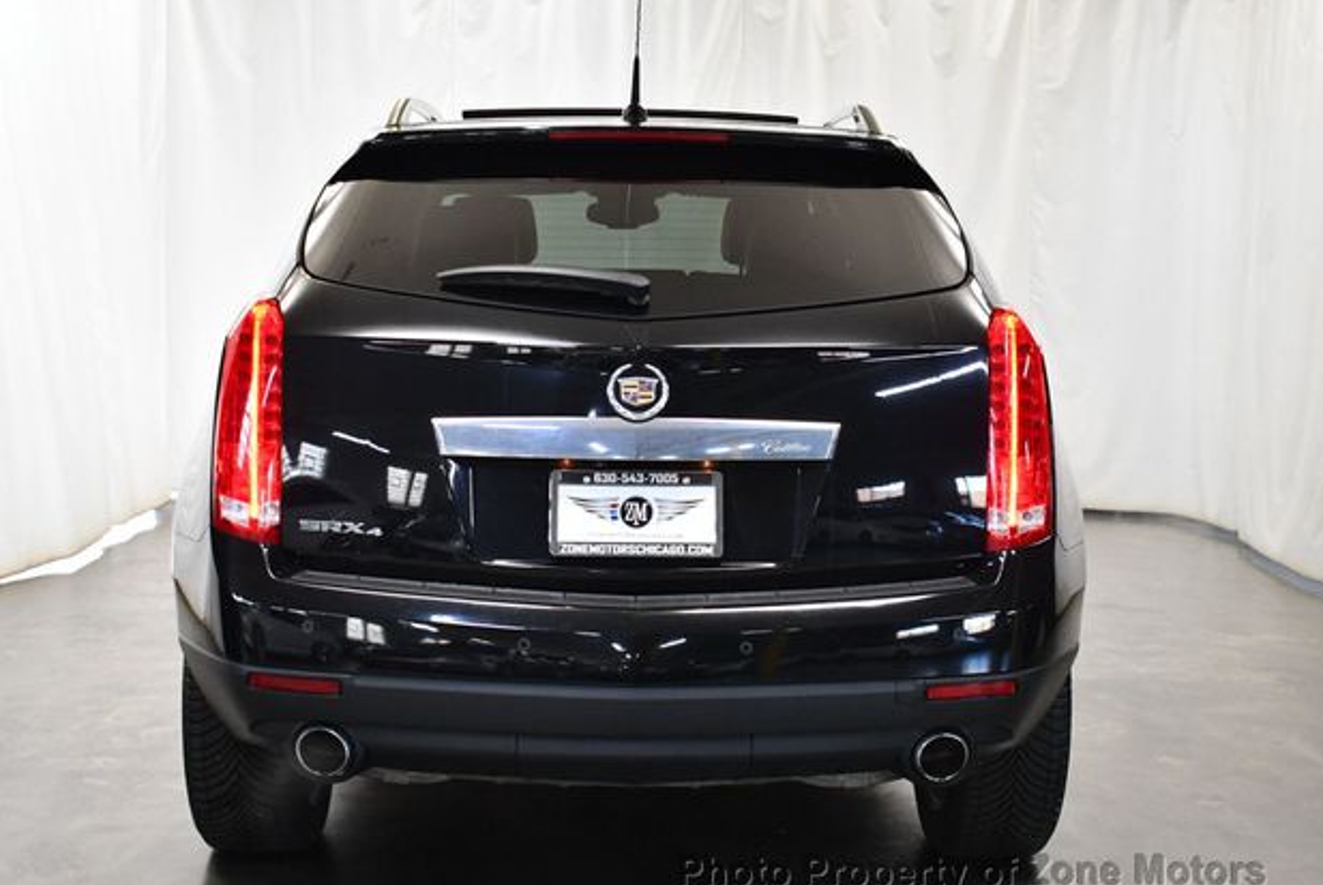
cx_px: 652
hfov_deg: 35.6
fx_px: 2060
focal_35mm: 56
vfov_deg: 24.3
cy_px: 454
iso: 1600
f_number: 4
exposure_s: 1/125
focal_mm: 27
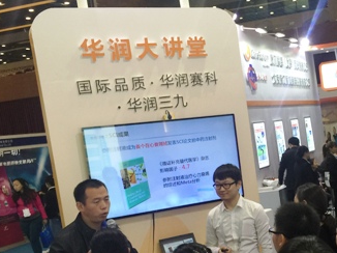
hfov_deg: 32.3
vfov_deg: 25.3
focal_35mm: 57
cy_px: 191
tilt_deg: -7.2
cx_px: 299
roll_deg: +6.5
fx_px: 555
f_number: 2.2
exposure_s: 1/33
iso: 50
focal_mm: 4.15
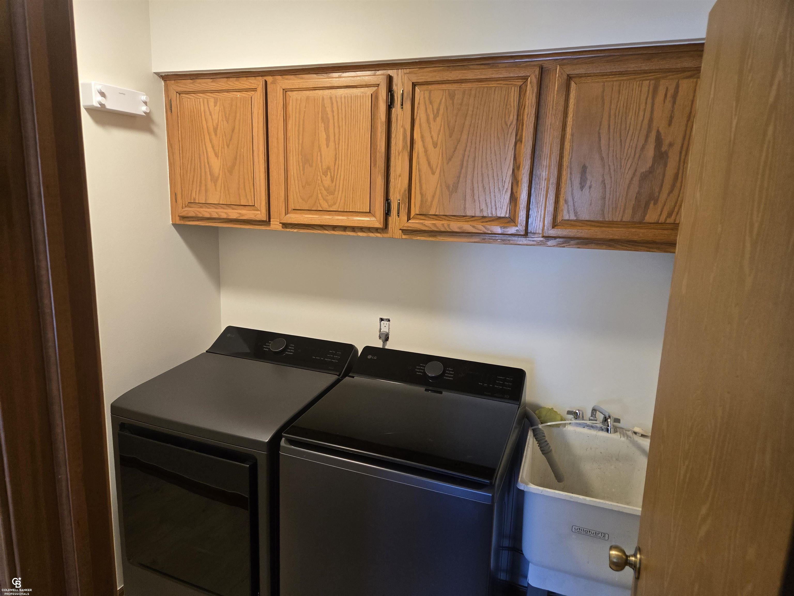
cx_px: 397
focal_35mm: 23
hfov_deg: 73.9
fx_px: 528
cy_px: 298
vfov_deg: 58.9
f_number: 1.8
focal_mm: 5.4
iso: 320
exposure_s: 1/120
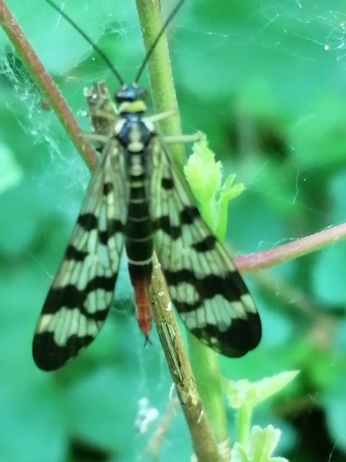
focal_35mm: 100
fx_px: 1333
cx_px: 173
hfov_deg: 14.8
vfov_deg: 19.6
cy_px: 231
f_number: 1.8
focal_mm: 3.46
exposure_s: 1/36
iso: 200
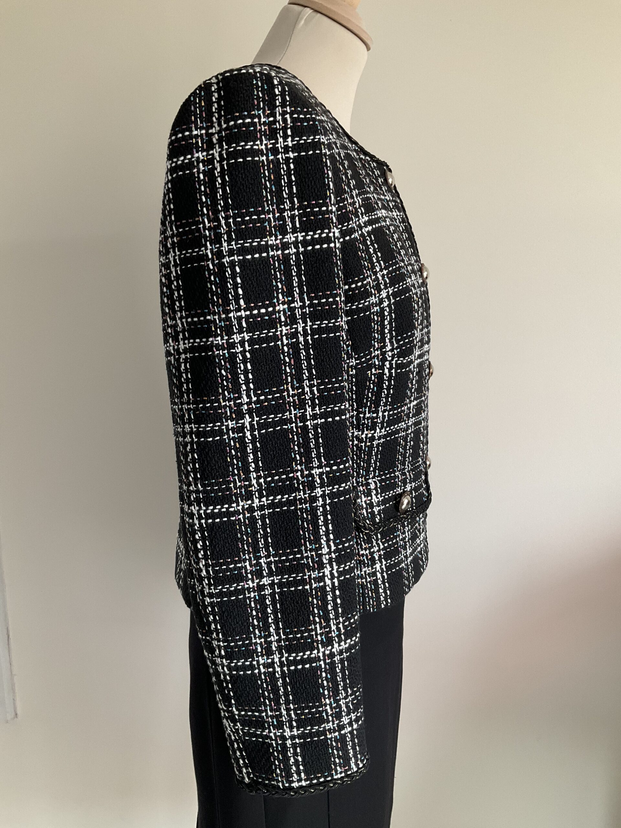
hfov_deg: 48.2
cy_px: 414
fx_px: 694
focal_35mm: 29
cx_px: 310
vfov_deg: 61.7
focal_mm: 3
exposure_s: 1/60
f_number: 1.8
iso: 80
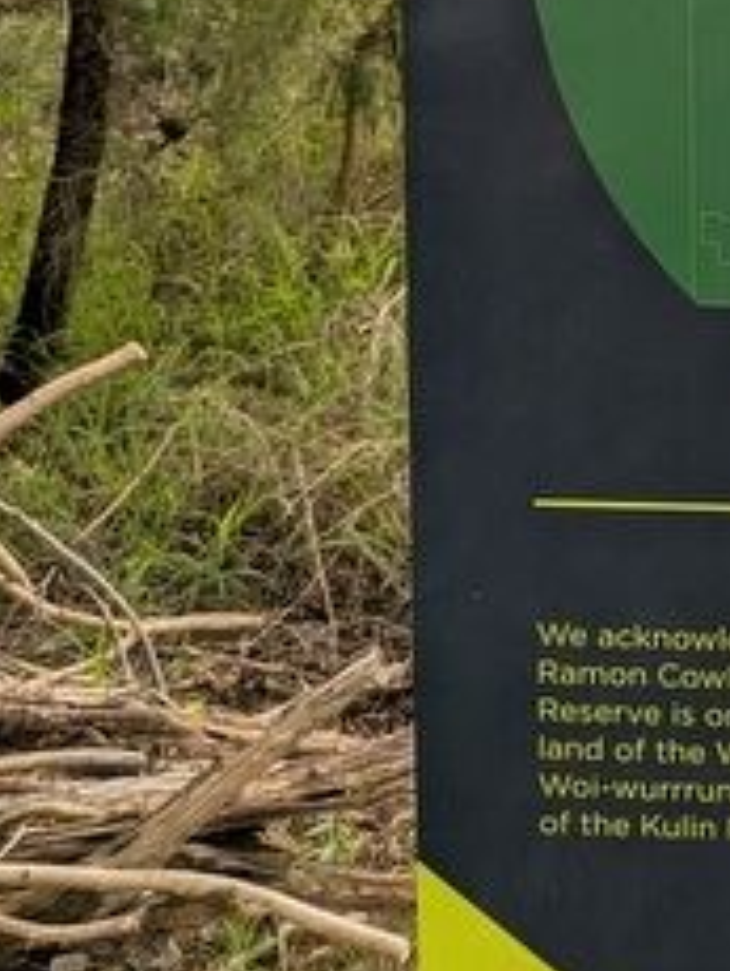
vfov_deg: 20.3
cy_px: -338
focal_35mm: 87
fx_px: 2442
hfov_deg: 15.1
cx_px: 1255
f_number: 1.89
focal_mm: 5.43
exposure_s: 1/399
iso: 67
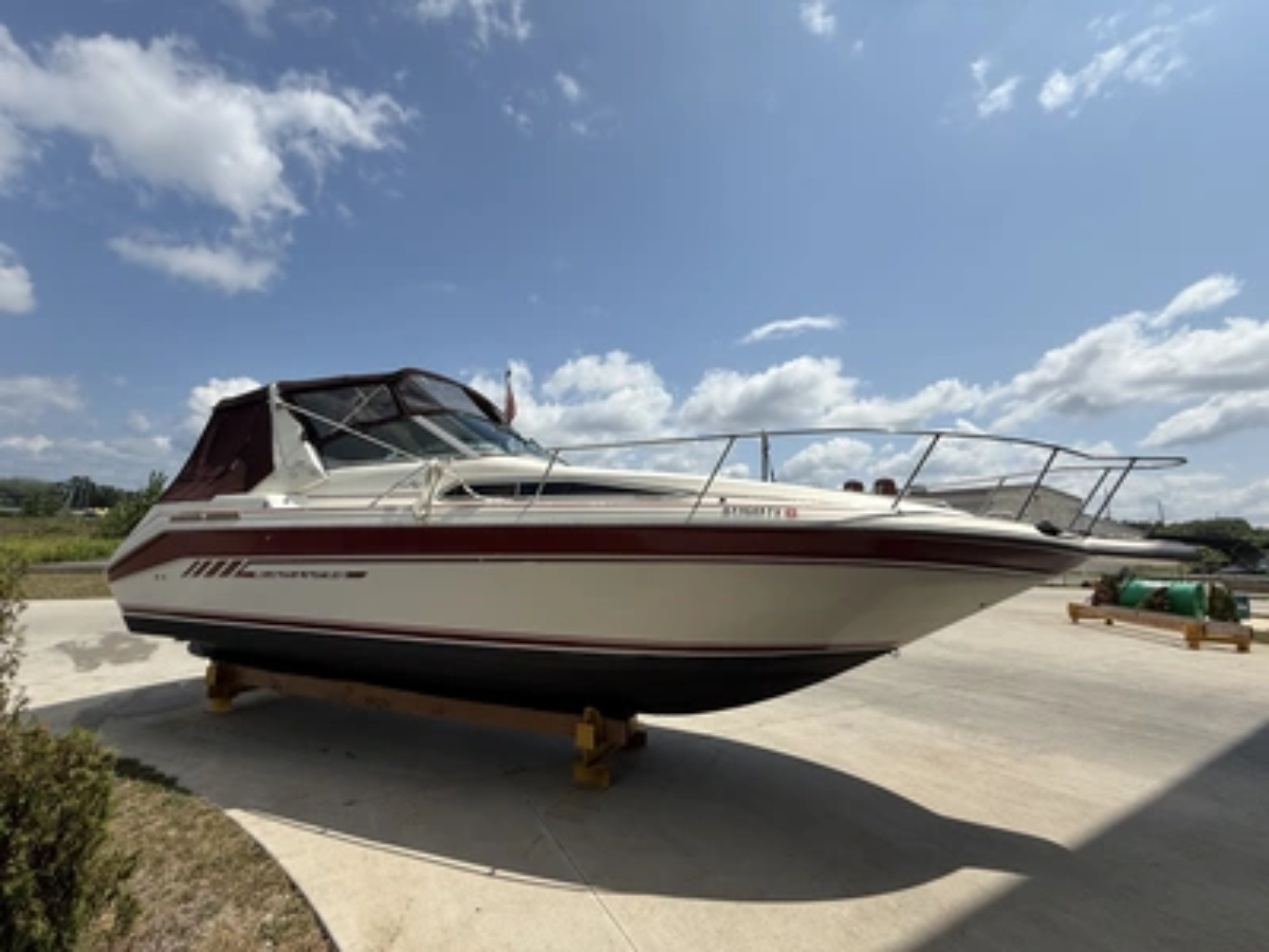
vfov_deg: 85.7
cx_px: 634
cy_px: 476
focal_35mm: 14
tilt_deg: +6.2
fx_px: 513
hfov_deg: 102.1
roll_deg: -3.3
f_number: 2.2
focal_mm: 2.22
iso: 50
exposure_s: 1/4149
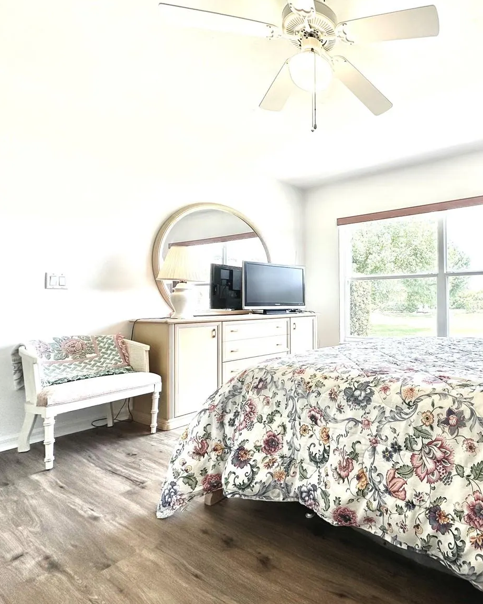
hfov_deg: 64.0
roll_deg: +0.2
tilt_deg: +0.6
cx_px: 393
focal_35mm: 19
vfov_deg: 83.3
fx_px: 339
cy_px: 298
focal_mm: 2.22
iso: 40
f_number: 2.2
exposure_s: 1/248
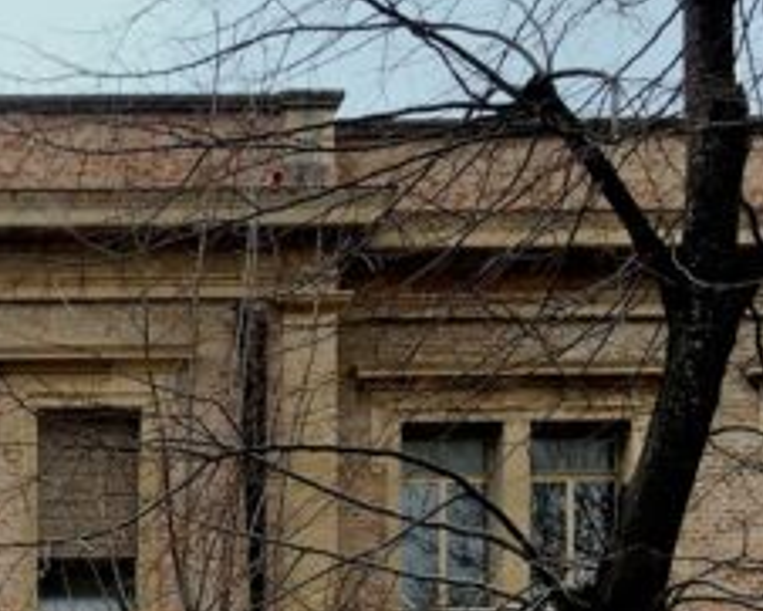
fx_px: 1965
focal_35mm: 87
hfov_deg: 19.6
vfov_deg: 16.8
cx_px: -317
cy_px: 760
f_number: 2.2
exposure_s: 1/240
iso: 25
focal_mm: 4.15
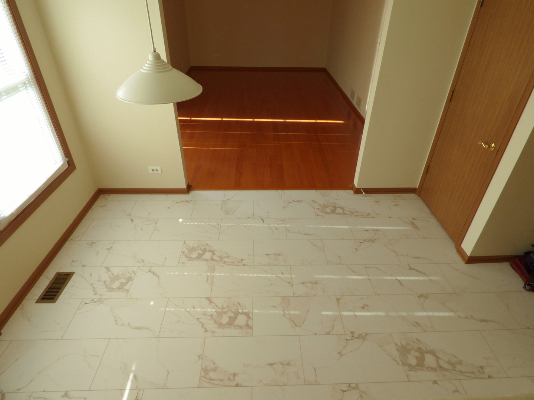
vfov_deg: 66.0
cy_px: 200
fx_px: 309
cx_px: 267
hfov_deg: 81.7
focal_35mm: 20
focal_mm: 3.58
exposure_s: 1/80
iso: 100
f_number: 4
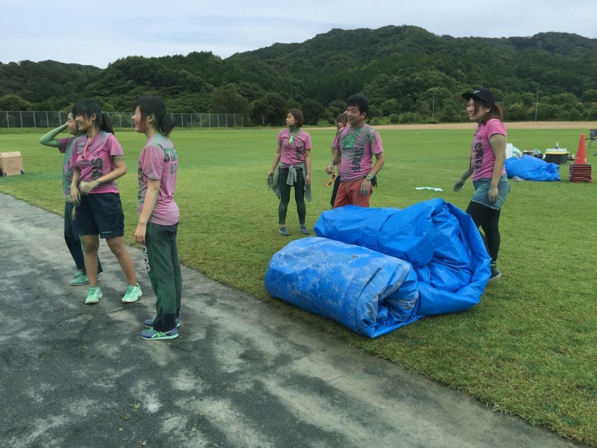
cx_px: 298
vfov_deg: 48.2
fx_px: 500
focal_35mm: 29
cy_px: 224
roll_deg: -1.0
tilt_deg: -10.7
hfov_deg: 61.7
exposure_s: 1/1364
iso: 32
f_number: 2.2
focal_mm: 4.15
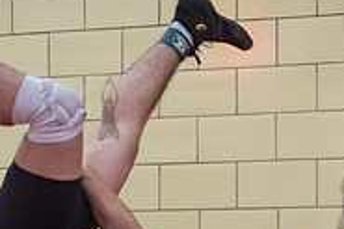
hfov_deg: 6.9
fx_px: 2855
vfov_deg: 4.6
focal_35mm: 299
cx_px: 209
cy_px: 354
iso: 8000
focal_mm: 80
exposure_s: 1/500
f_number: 3.2
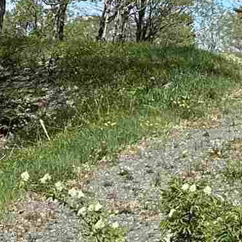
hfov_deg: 9.5
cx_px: 478
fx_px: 1368
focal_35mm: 173
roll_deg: -2.9
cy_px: -179
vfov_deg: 9.6
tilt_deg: +13.2
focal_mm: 6.86
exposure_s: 1/3472
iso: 80
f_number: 1.78
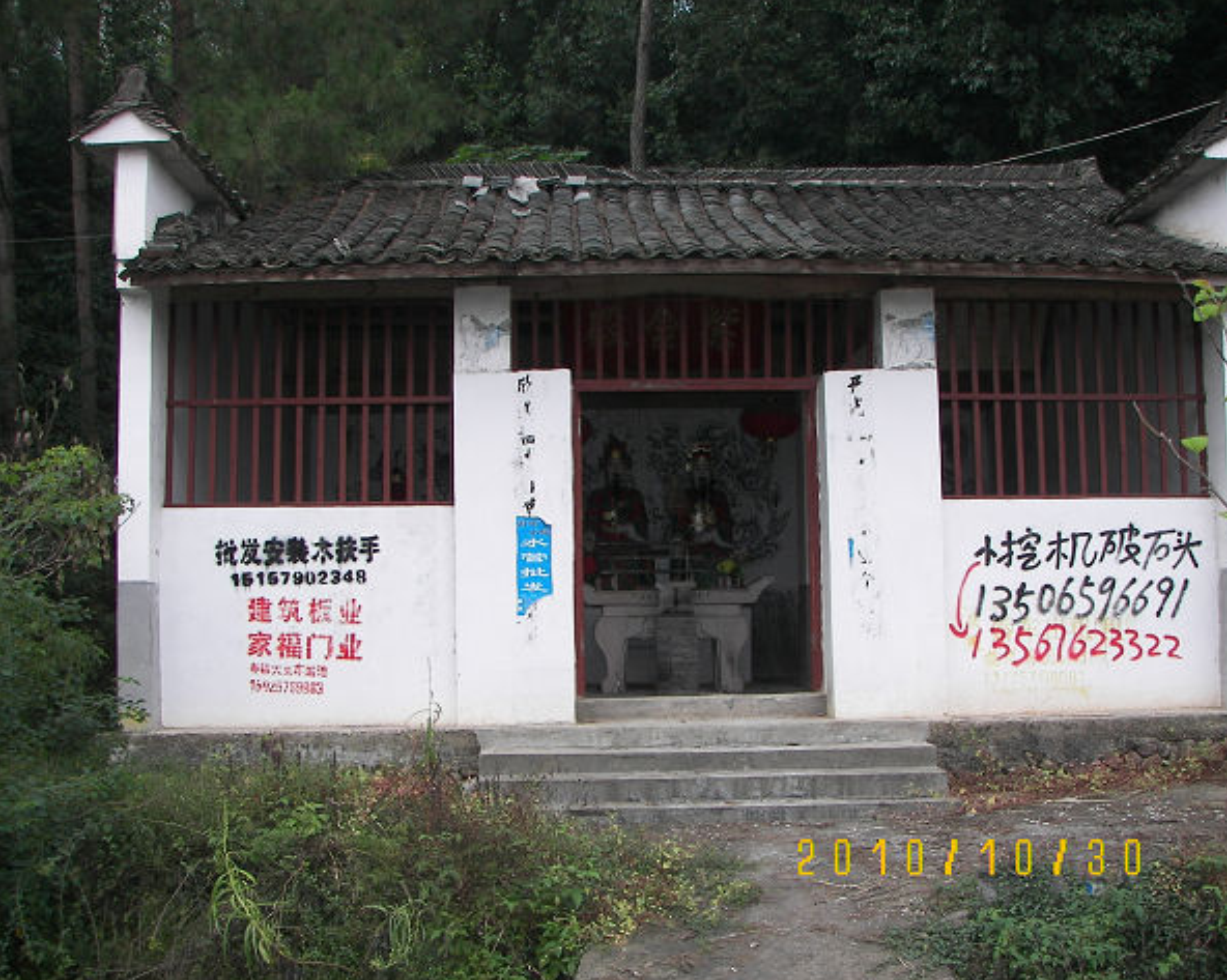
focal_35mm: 38
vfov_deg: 39.1
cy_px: 491
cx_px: 661
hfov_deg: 47.9
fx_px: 1379
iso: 50
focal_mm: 6
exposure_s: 1/250
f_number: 2.8
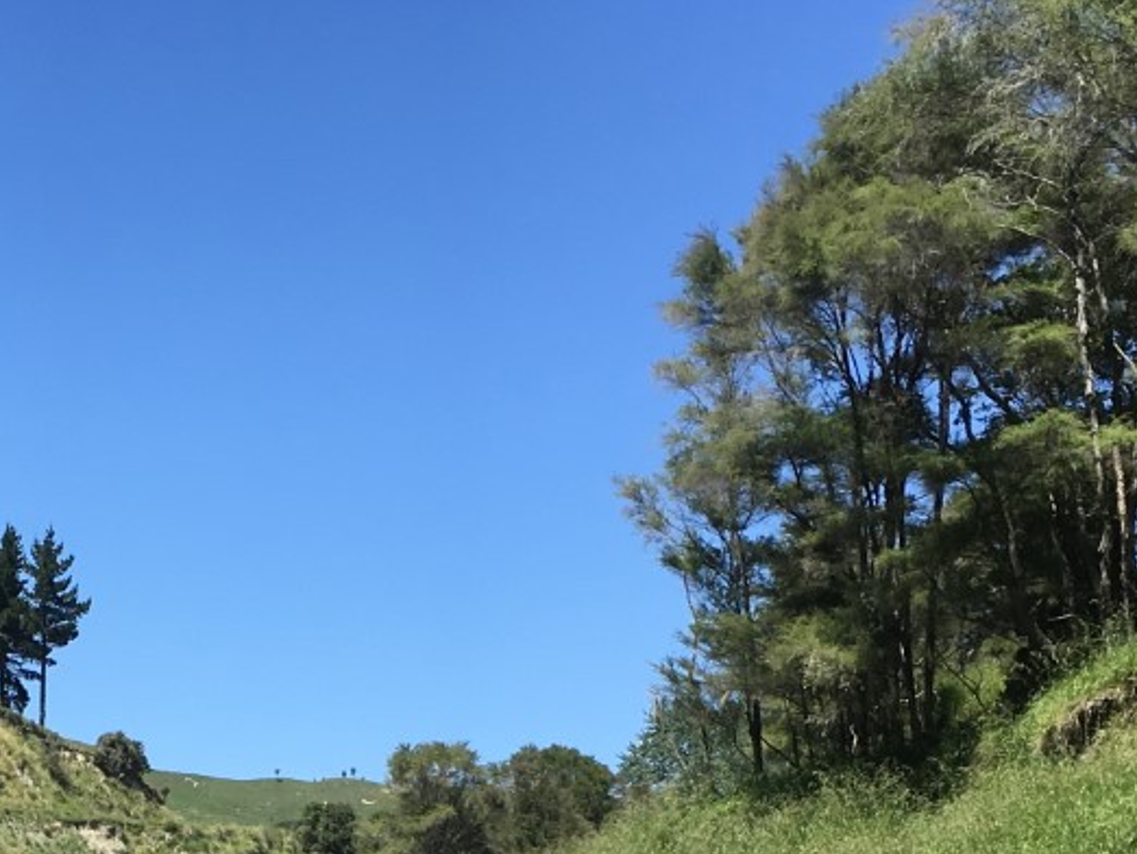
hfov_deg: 24.1
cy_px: 1124
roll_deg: -3.1
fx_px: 2629
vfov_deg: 17.3
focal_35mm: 80
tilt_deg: -2.5
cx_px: 261
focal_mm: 4.15
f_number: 2.2
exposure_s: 1/1304
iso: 25
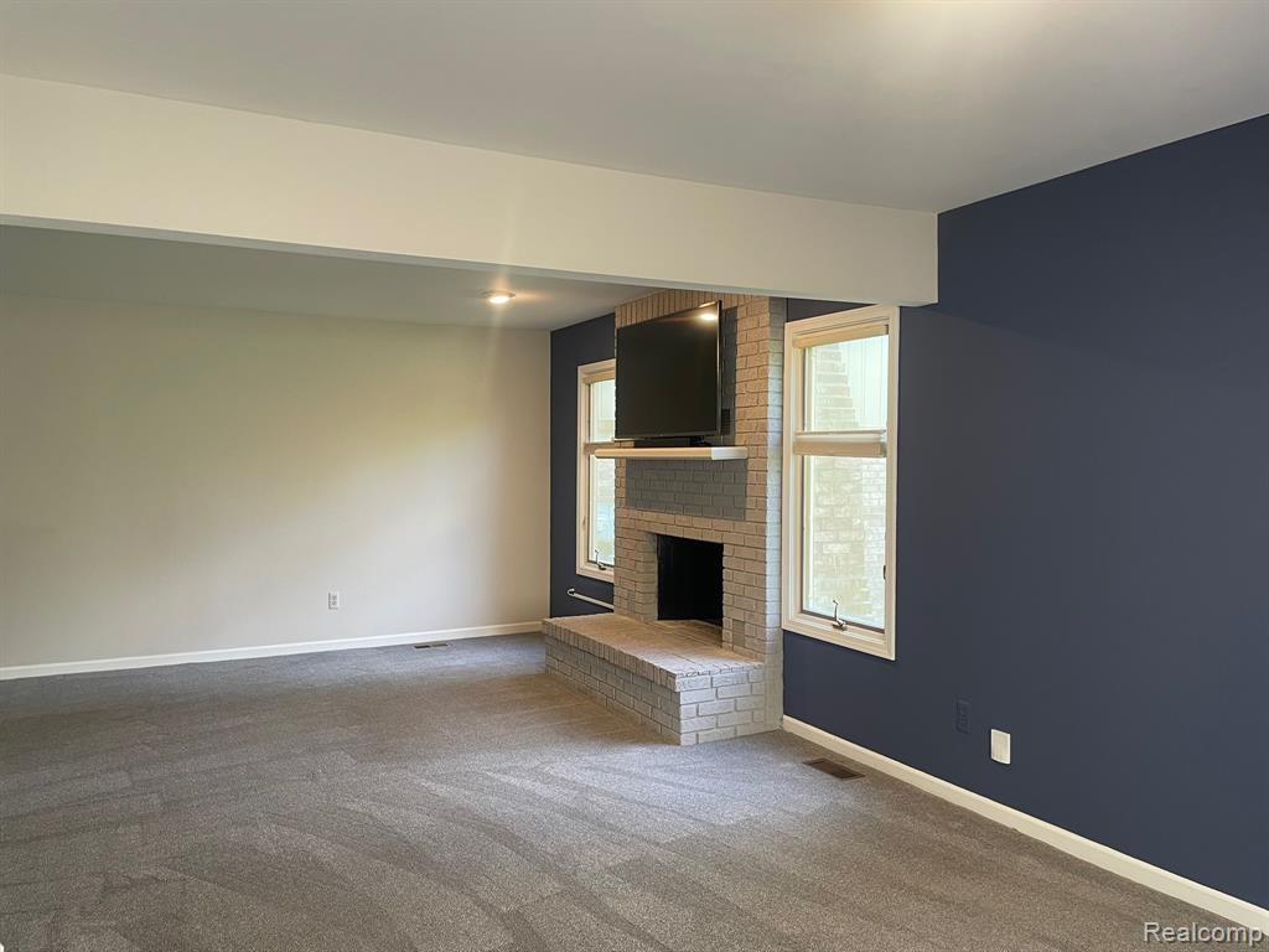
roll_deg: -0.5
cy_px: 476
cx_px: 634
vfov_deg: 53.1
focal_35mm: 26
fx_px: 953
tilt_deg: -0.9
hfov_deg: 67.3
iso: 80
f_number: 1.6
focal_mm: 4.2
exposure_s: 1/60
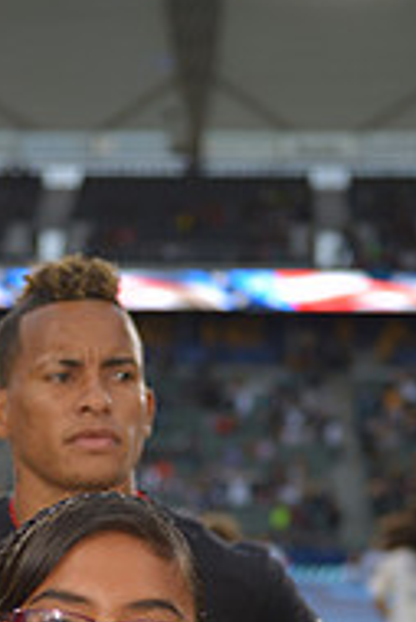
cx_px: 90
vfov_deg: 16.1
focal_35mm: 122
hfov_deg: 11.2
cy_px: 746
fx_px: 2111
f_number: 2.8
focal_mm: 40
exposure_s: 1/250
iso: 250
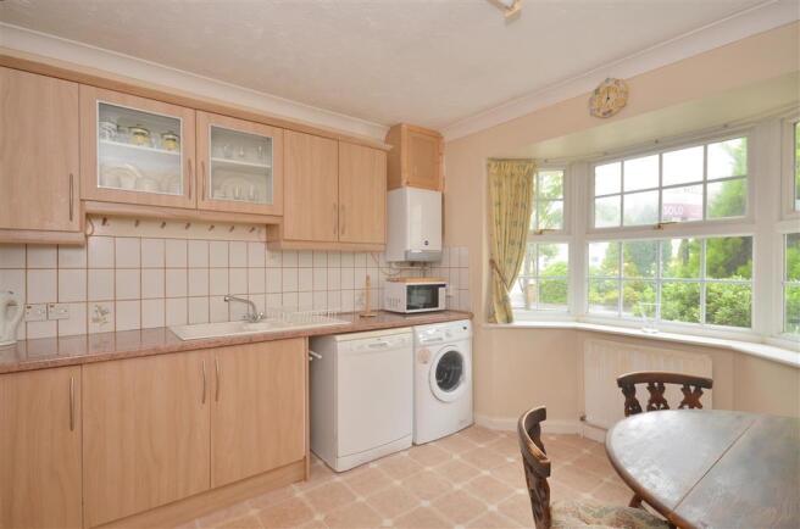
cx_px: 400
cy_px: 264
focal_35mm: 17
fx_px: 382
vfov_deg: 69.4
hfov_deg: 92.6
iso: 500
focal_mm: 11.5
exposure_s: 1/30
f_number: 8
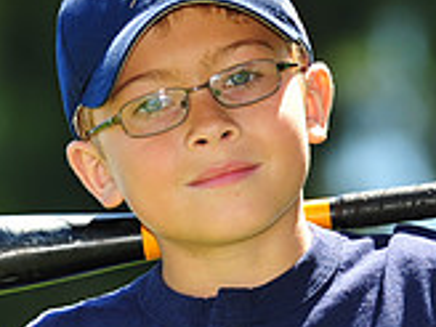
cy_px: 370
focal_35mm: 681
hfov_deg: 2.9
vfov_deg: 2.2
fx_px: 8577
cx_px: 237
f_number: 4
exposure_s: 1/400
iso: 200
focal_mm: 200
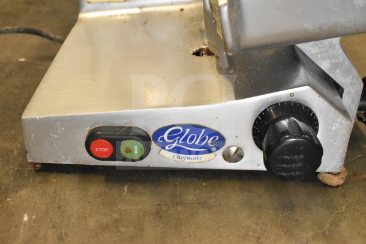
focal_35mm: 44
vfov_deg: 30.9
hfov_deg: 45.0
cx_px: 183
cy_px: 122
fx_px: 442
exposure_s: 1/160
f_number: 6.3
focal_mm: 29
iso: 6400
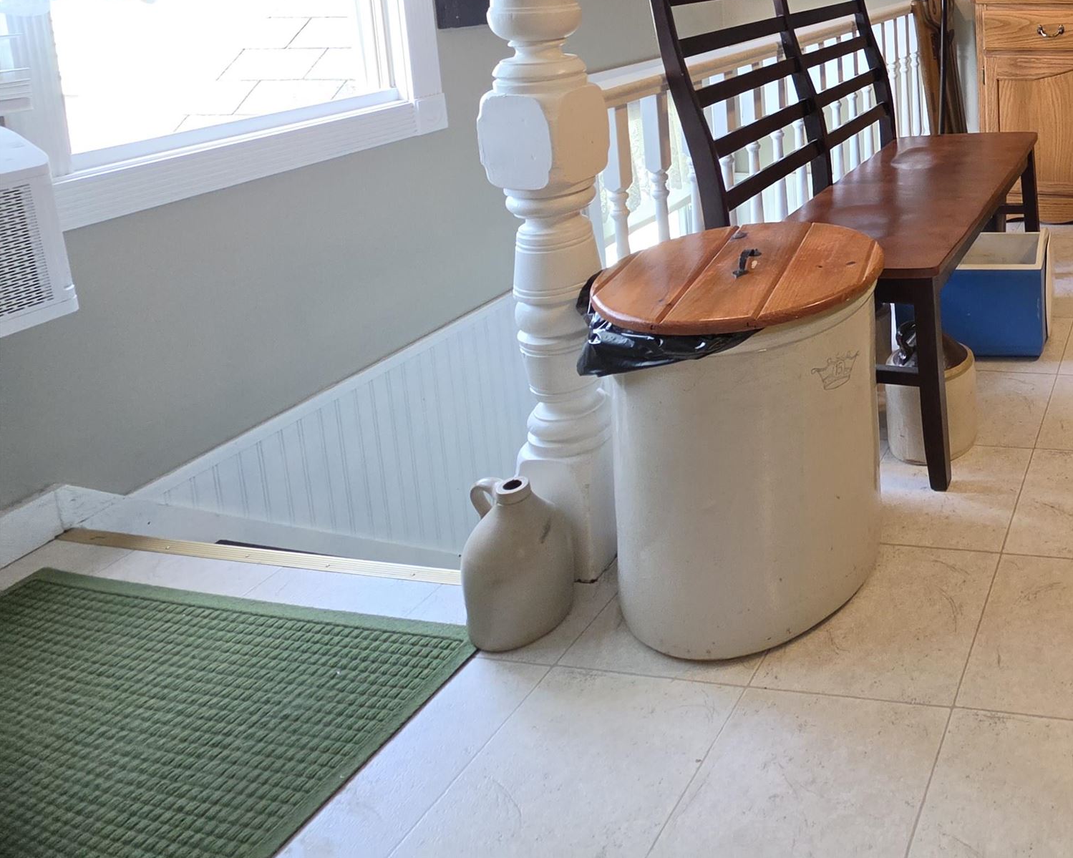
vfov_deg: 47.4
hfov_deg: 51.4
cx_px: 1097
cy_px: 36
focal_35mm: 26
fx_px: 826
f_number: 1.9
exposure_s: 1/120
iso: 250
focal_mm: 2.2
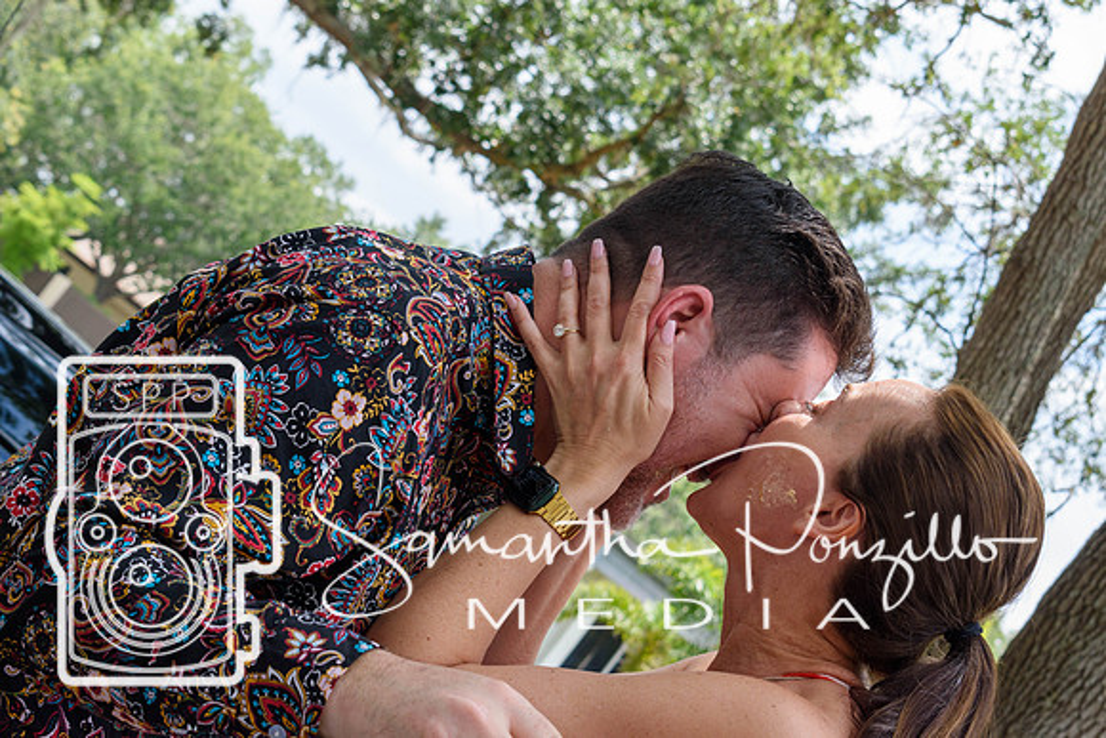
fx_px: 2535
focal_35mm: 82
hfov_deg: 24.6
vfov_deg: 16.6
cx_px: 553
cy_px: 369
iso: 250
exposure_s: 1/250
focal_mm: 55
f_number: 8
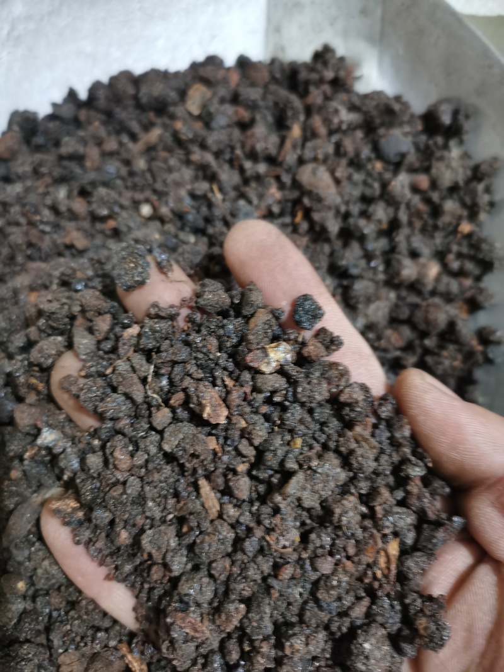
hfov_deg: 51.3
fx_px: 524
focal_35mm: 27
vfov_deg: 65.3
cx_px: 252
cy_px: 336
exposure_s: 1/20
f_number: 1.8
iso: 500
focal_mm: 5.58
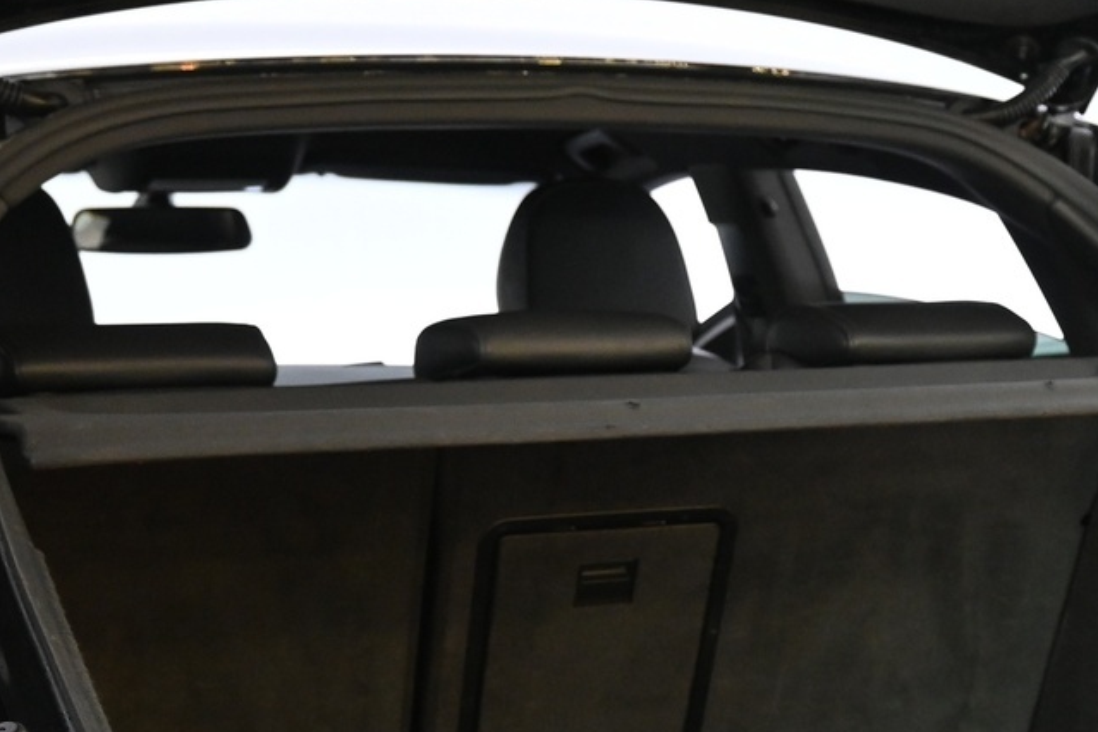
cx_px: 852
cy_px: 739
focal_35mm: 76
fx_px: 2318
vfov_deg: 17.5
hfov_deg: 26.2
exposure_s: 1/30
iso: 2000
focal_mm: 20
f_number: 3.8
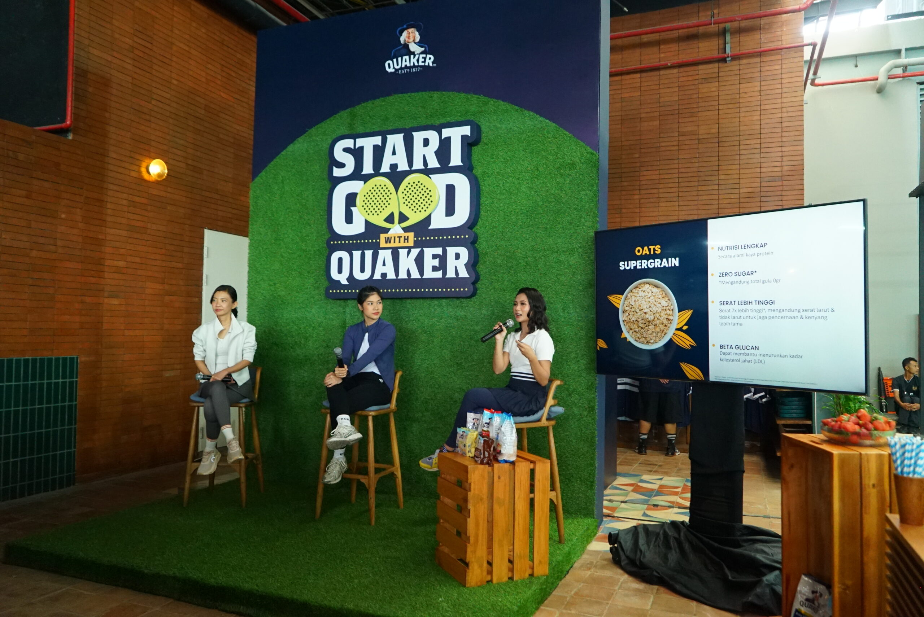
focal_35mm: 26
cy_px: 308
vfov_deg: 49.6
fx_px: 668
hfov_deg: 69.4
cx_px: 462
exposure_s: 1/640
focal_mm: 26
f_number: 4
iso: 8000
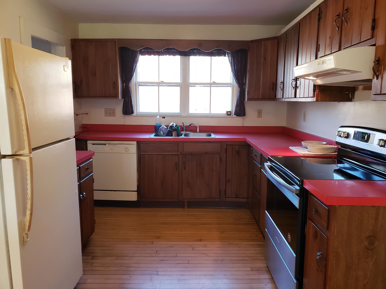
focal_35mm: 26
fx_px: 290
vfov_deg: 53.1
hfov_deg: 67.3
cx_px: 193
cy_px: 144
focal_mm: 4.3
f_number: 2.4
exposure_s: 1/60
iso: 320
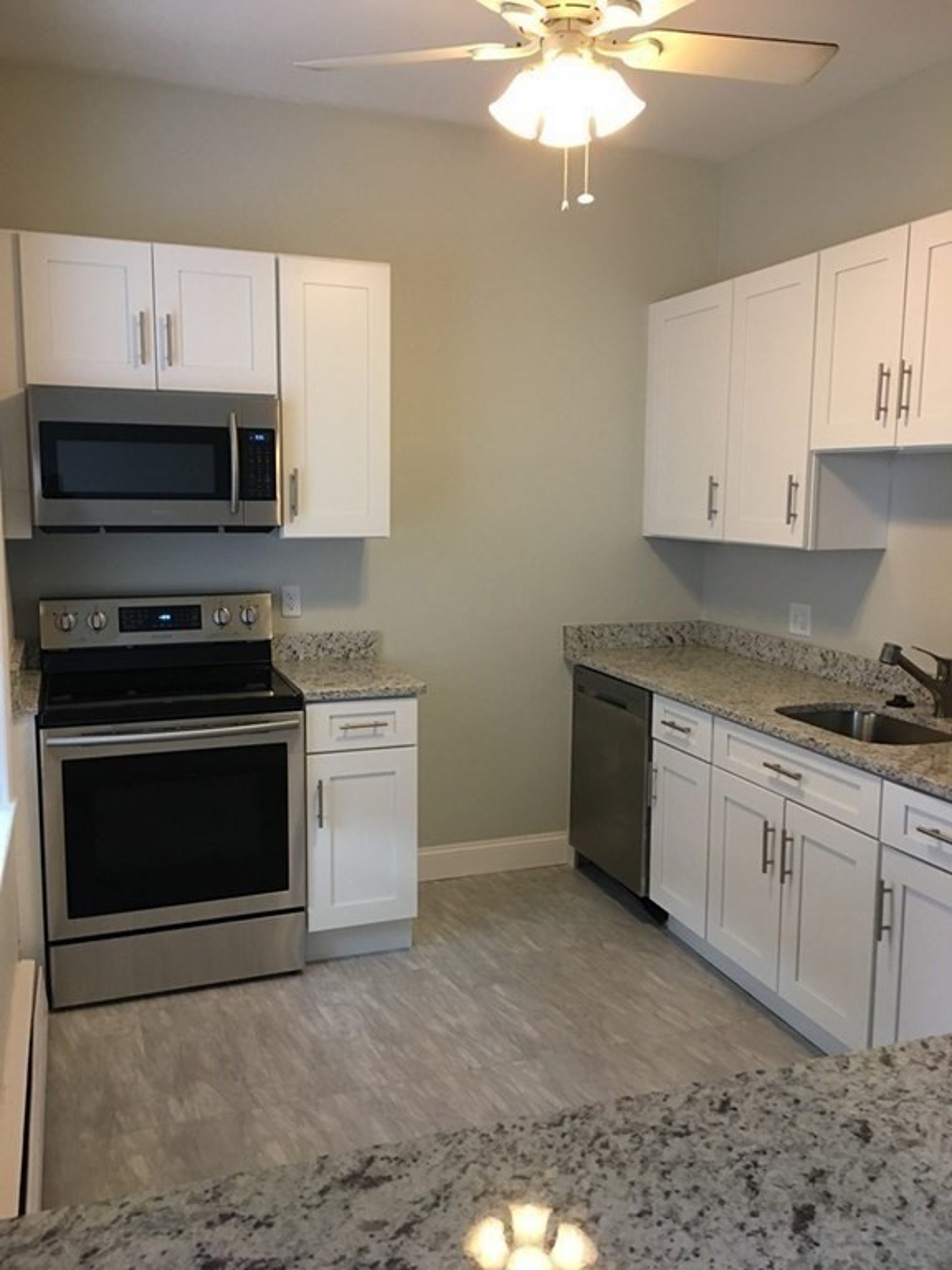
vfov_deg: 61.7
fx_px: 1063
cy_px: 635
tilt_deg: -7.8
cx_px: 476
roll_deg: +0.2
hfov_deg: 48.2
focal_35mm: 29
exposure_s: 1/30
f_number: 2.2
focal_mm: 4.15
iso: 125
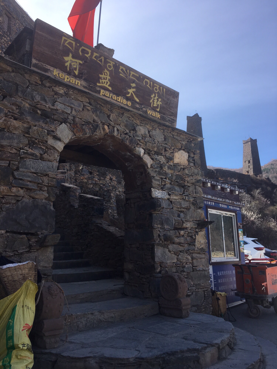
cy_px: 184
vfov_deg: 61.7
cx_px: 138
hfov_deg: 48.2
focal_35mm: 29
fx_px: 309
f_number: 2.2
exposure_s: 1/905
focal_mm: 4.15
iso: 25
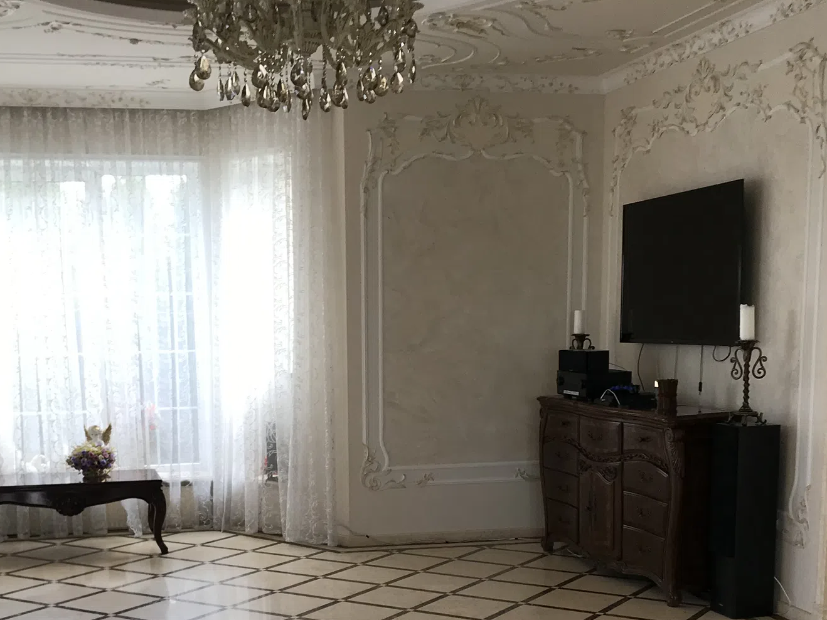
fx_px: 1218
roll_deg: -0.2
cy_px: 528
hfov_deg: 37.4
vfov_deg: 27.7
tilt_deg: -9.2
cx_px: 342
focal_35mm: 51
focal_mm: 3.99
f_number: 1.8
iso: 25
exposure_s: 1/50
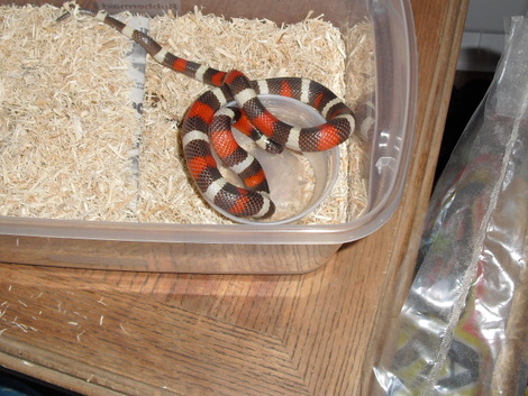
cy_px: 142
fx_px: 748
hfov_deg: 38.9
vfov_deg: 29.6
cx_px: 252
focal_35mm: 49
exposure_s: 1/60
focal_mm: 6.3
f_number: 3.1
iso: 100
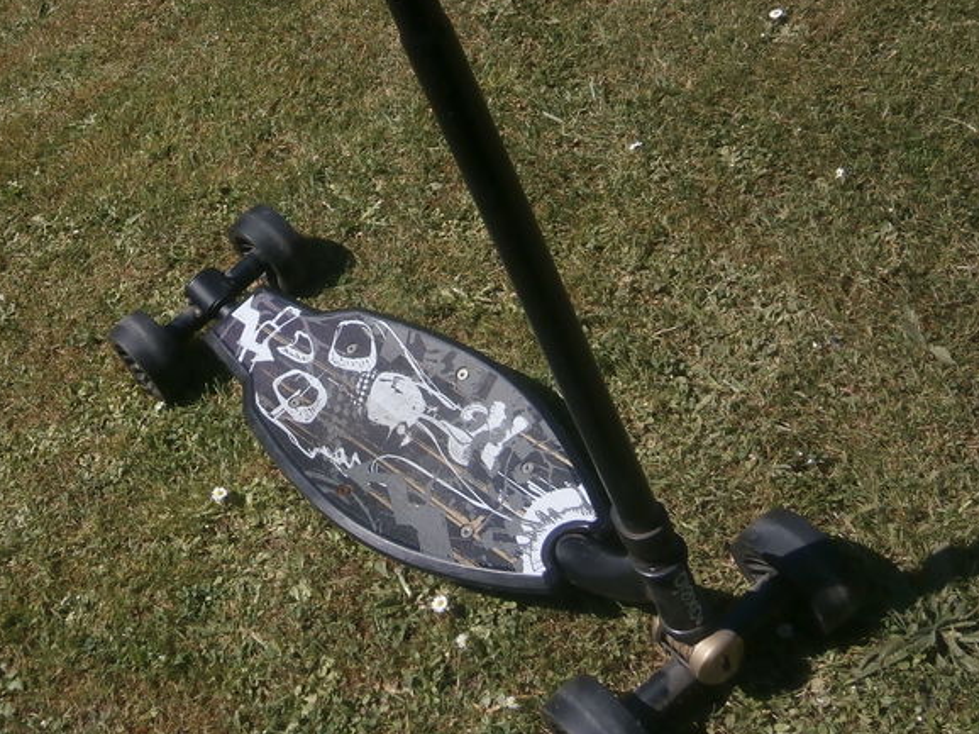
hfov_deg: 41.3
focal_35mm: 45
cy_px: 273
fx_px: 1272
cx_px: 290
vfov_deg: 32.0
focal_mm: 4.7
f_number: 2.8
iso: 80
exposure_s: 1/1600
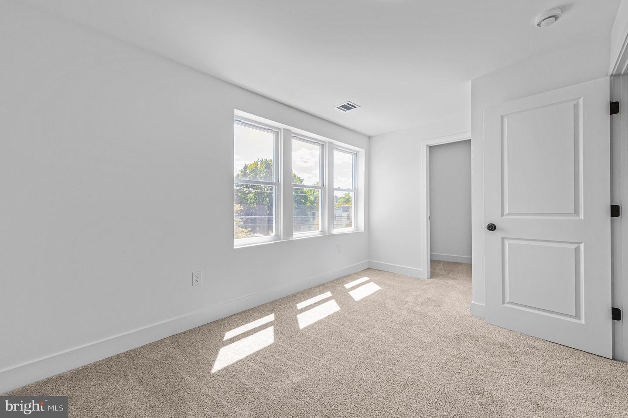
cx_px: 314
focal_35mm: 14
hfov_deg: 104.3
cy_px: 209
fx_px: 244
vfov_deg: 81.1
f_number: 5.6
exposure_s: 1/250
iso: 200
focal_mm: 14
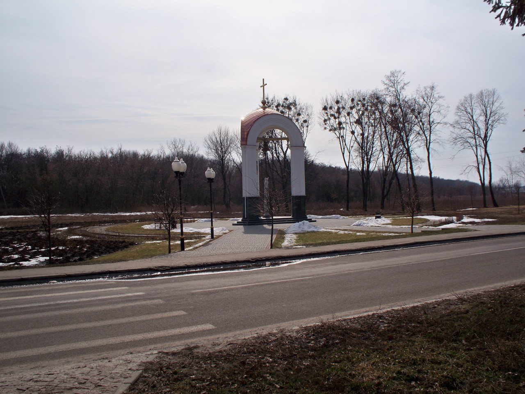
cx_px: 262
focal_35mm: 35
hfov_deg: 52.6
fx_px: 531
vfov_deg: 40.7
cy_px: 197
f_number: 4.8
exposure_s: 1/1000
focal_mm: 7.54
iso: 80
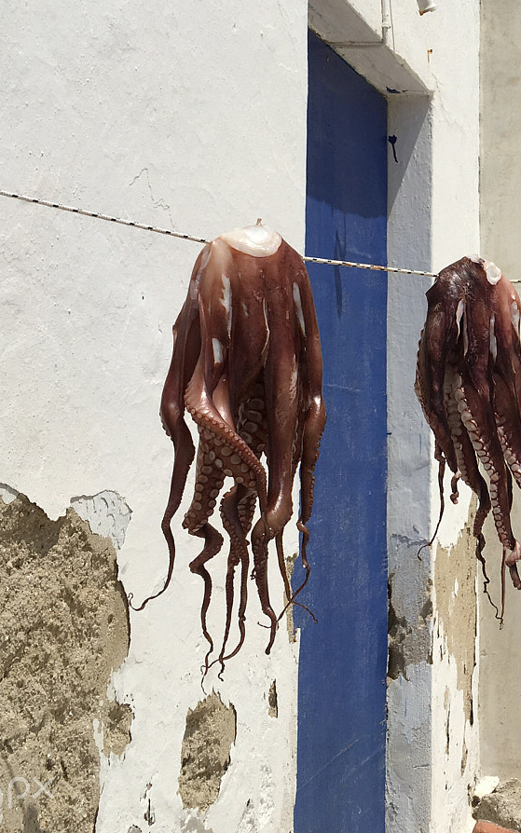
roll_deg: +0.5
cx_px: 569
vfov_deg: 36.8
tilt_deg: +1.8
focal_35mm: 55
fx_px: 1249
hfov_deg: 22.3
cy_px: 362
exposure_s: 1/4274
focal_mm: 4.15
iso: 25
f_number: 2.2
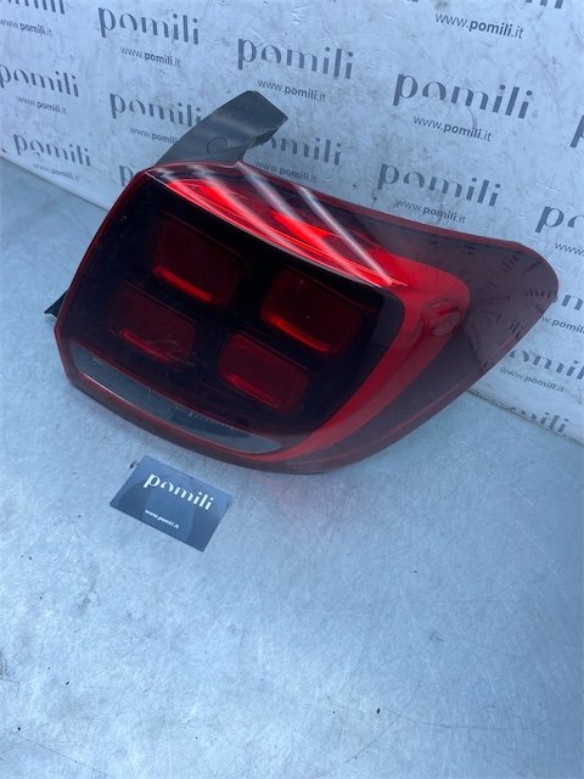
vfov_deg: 67.3
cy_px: 390
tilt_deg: -51.7
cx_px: 292
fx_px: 585
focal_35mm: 26
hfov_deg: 53.1
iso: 32
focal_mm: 4.25
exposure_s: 1/752
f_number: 1.8
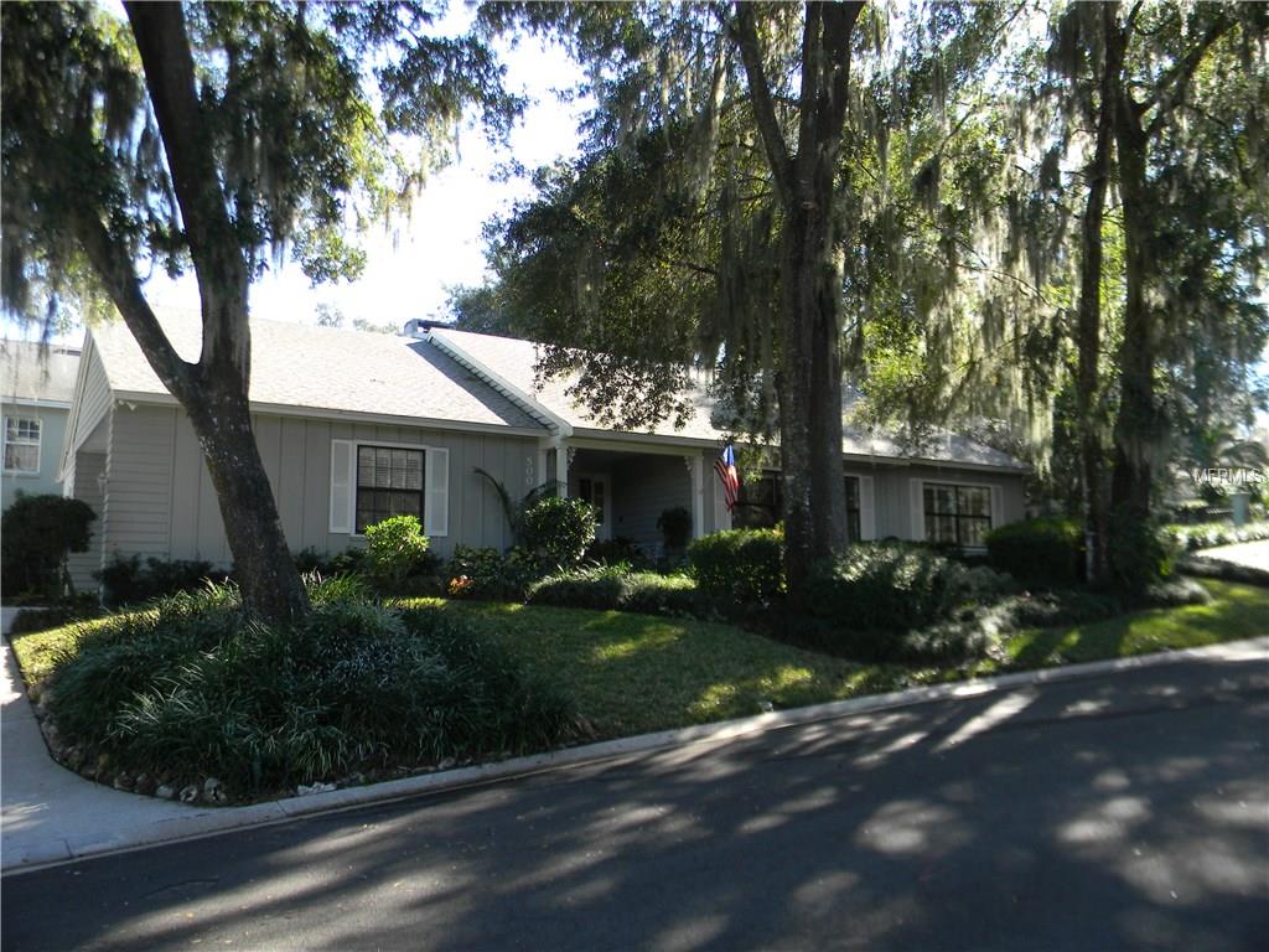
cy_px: 476
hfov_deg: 63.4
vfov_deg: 49.7
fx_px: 1026
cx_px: 634
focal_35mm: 28
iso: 80
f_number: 3.5
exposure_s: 1/125
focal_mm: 5
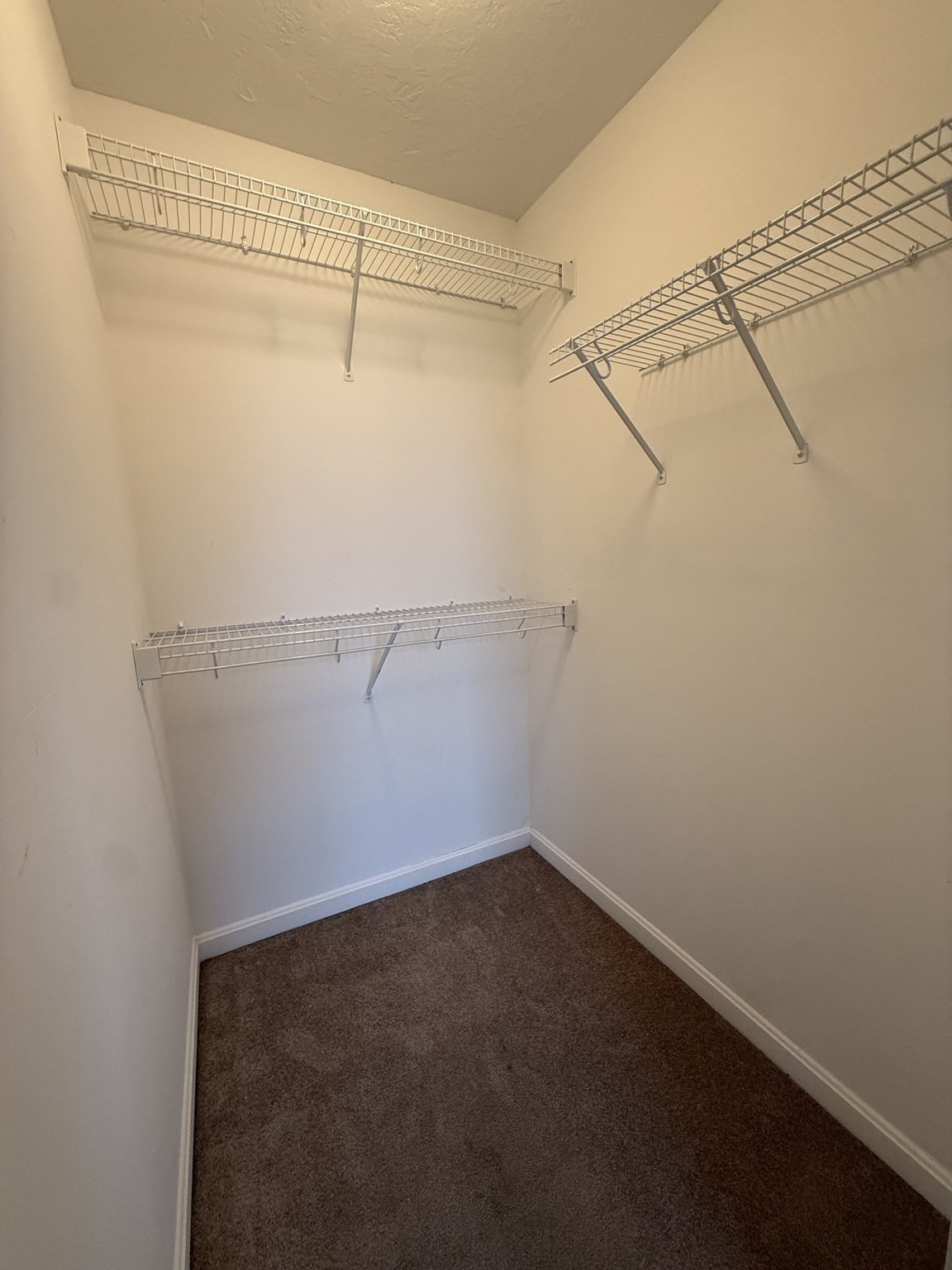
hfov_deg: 85.7
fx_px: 513
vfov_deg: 102.1
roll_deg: +1.1
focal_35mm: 14
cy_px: 635
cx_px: 476
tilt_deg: -8.3
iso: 200
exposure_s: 1/60
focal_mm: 2.22
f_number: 2.2
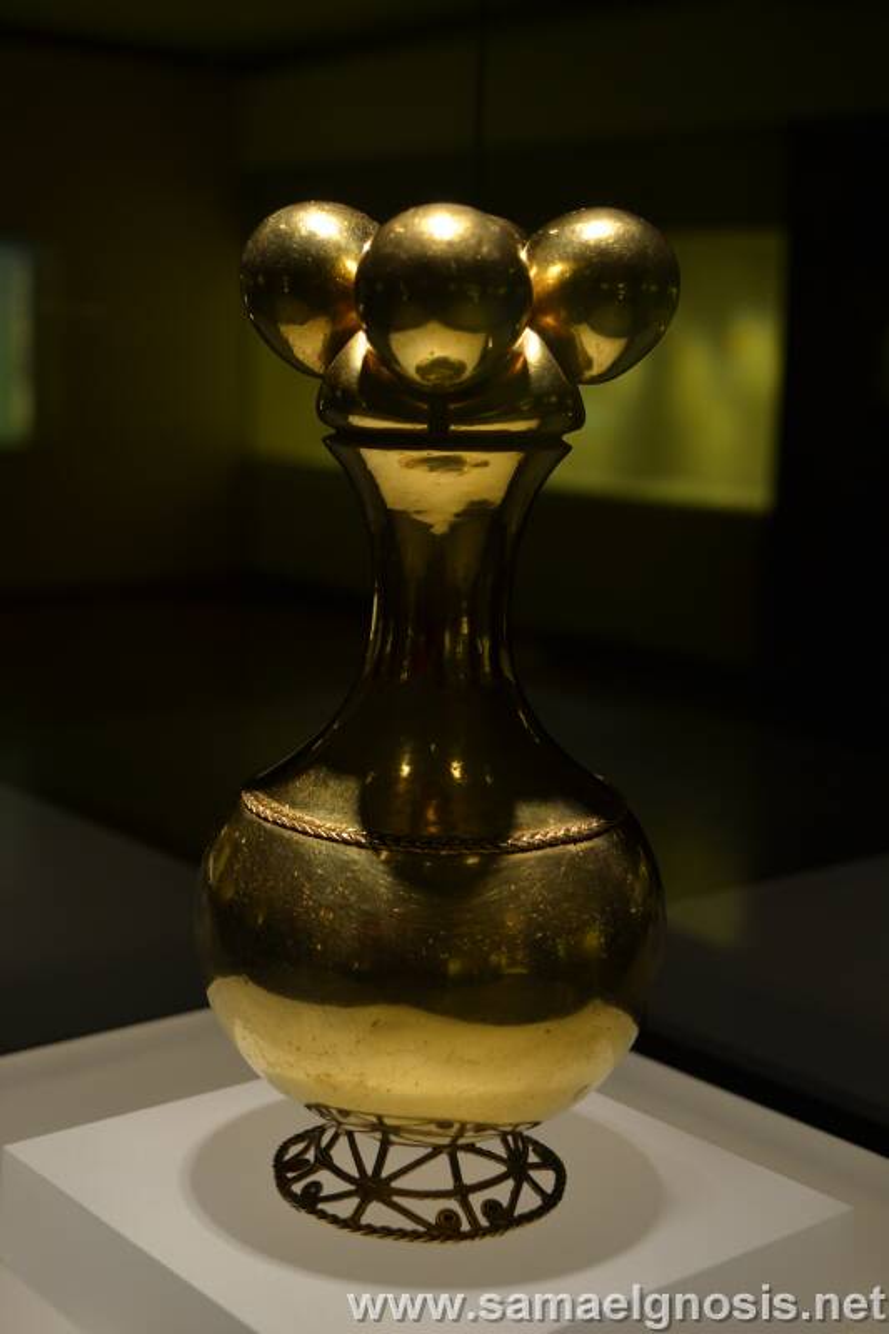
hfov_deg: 26.5
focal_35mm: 51
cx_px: 444
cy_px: 667
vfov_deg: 38.9
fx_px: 1890
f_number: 5
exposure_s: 1/15
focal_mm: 34
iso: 100
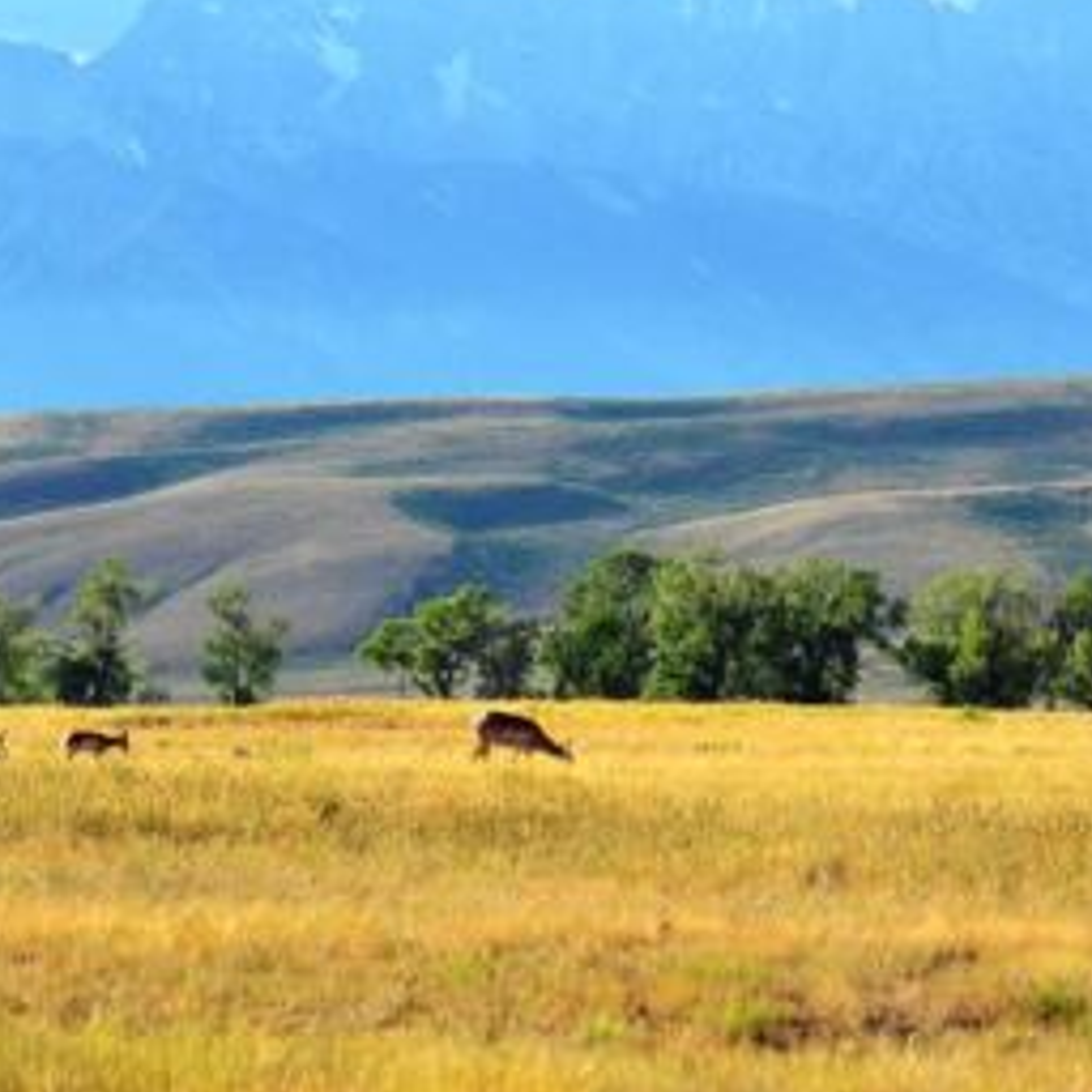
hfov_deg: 6.9
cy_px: 505
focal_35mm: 254
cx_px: 452
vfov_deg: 6.9
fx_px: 9065
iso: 200
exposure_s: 1/640
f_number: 6.3
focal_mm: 80
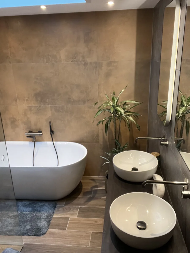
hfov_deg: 46.8
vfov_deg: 60.0
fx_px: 220
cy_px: 126
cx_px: 95
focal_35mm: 30
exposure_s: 1/60
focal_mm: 2.71
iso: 250
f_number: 2.2
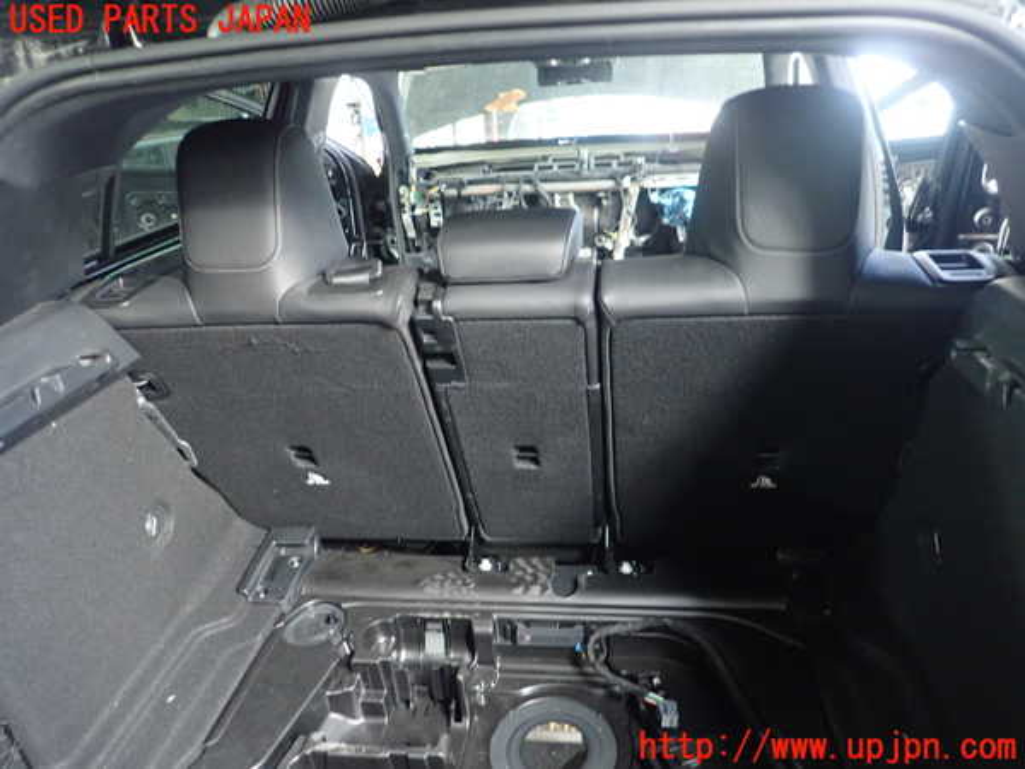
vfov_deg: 54.9
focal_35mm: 25
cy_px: 384
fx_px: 740
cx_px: 512
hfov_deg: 69.4
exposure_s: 1/30
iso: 800
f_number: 2
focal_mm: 4.5
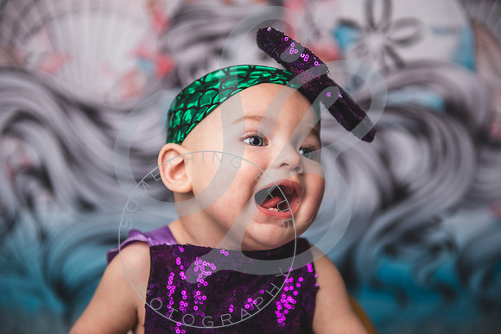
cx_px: 250
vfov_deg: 21.9
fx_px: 863
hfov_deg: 32.4
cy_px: 167
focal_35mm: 62
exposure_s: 1/160
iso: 100
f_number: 2.8
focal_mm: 62
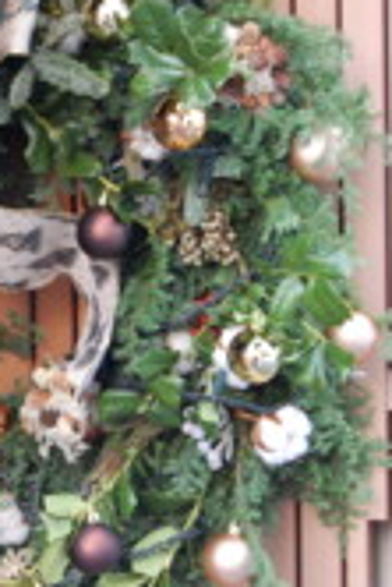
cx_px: -18
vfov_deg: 15.8
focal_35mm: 130
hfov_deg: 10.5
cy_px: 271
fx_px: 2119
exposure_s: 1/13
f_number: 8
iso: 1600
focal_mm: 32
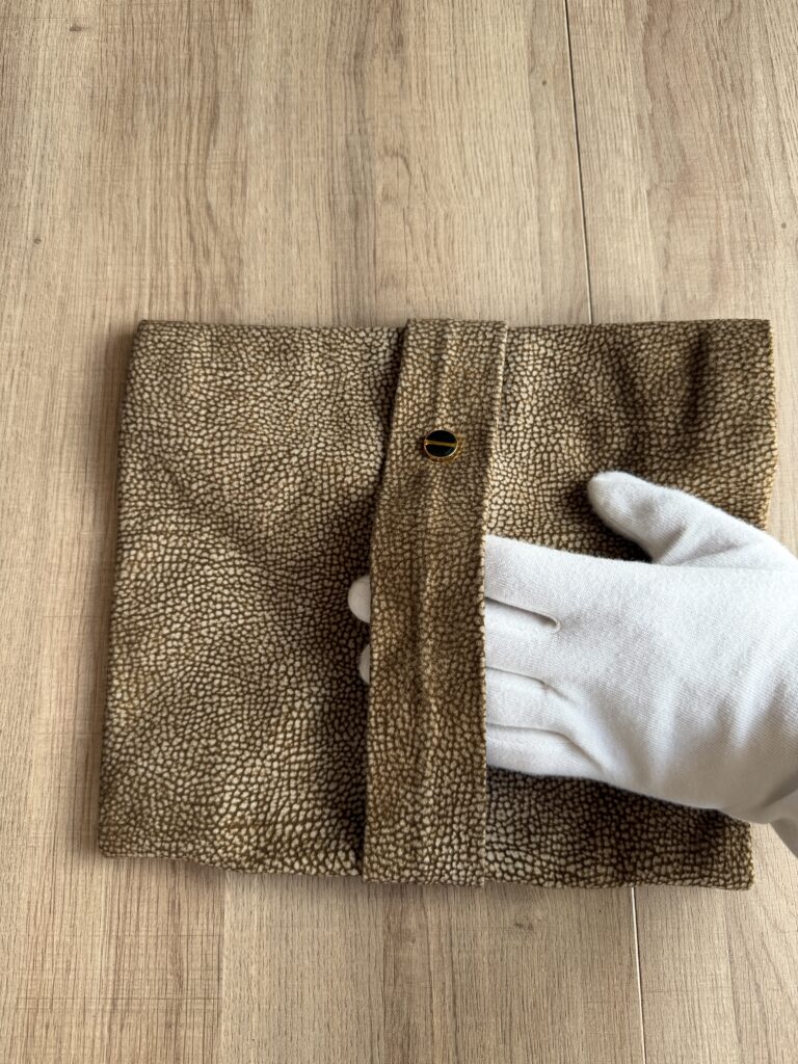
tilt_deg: -77.6
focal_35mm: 24
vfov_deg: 71.6
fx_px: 738
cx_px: 399
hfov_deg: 56.8
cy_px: 532
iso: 64
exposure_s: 1/121
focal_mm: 6.76
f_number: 1.78
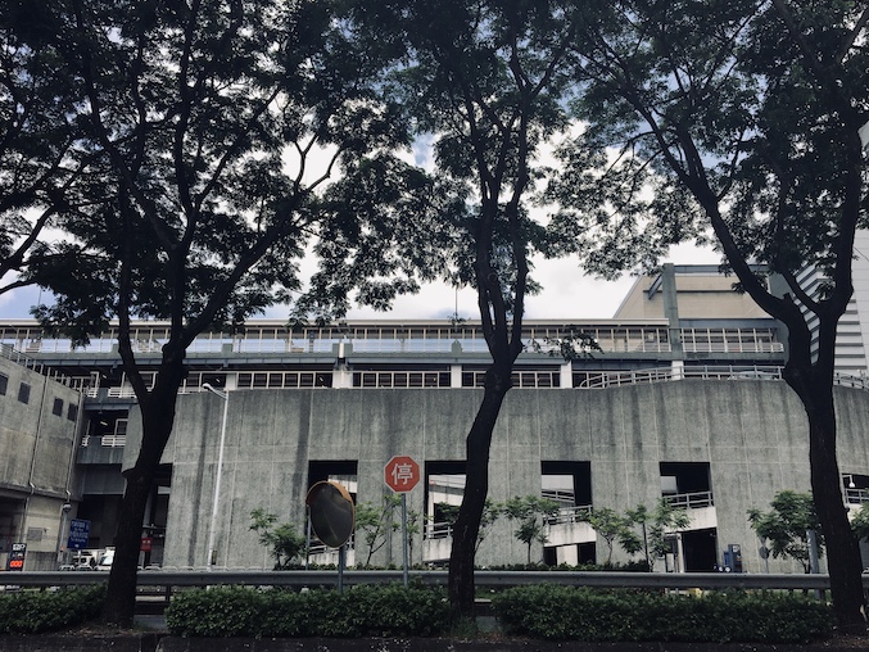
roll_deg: -0.7
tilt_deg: +16.7
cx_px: 442
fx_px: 753
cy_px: 336
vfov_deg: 46.8
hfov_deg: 60.0
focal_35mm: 30
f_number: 2.2
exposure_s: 1/836
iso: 25
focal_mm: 4.15
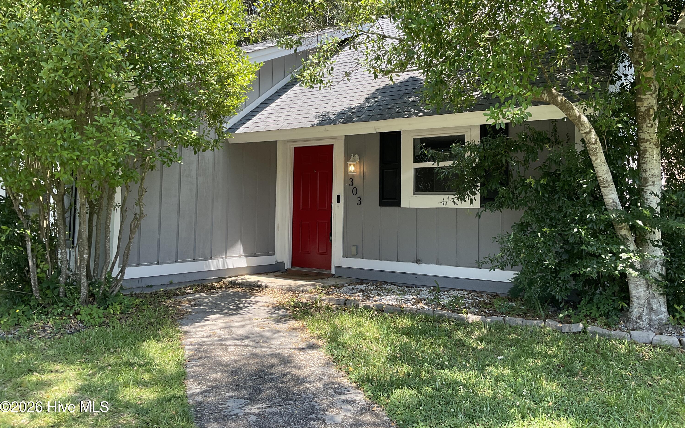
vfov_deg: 40.4
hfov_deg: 61.2
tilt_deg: +4.3
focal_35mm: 31
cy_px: 172
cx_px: 344
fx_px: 579
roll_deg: -0.6
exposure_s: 1/316
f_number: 1.8
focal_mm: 3
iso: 16
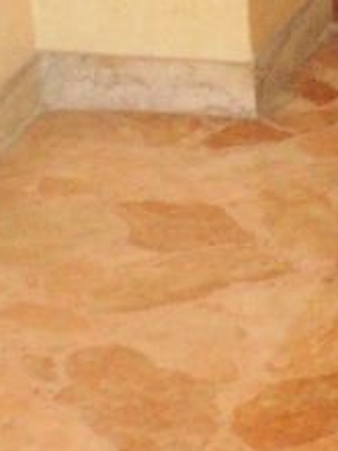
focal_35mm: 209
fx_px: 2721
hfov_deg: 6.9
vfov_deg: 9.3
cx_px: 668
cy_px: -131
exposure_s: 1/30
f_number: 3.1
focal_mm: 6.3
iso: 320
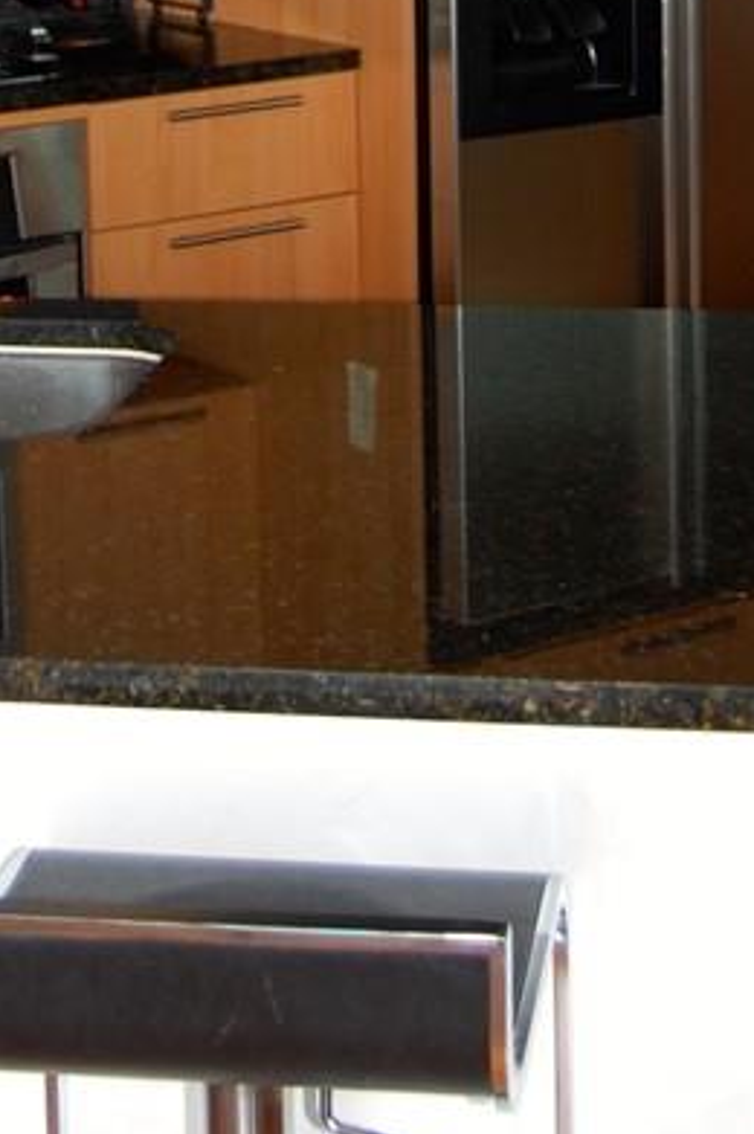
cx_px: 254
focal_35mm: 100
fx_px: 3147
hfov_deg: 13.6
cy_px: -231
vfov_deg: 19.3
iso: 400
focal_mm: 24
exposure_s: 1/60
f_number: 4
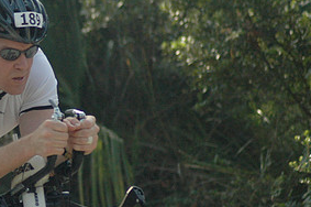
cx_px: -3
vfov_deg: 3.3
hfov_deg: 5.0
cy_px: 147
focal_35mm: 415
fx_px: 3581
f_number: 4.5
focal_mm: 135
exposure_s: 1/1600
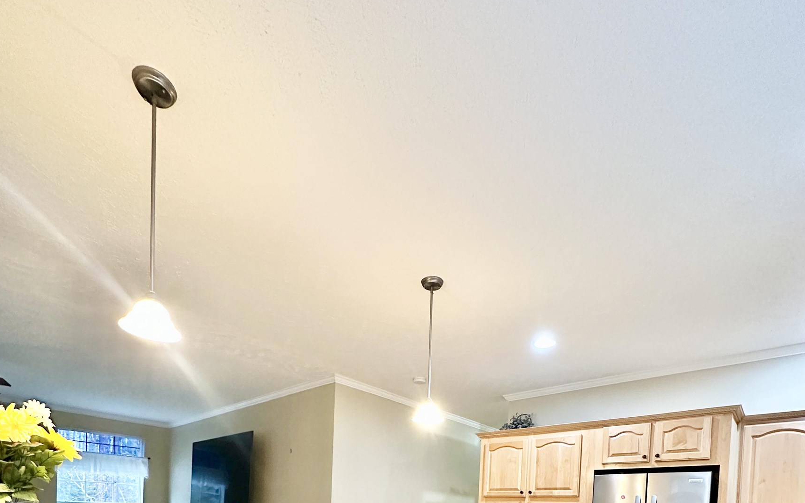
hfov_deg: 85.1
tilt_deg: -2.3
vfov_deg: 46.9
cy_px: 530
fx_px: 439
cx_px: 402
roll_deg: -3.2
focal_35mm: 20
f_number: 2.2
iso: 400
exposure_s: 1/60
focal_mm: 2.22
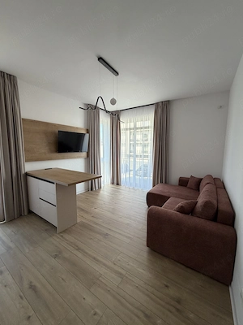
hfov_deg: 85.7
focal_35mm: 14
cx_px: 122
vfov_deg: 102.1
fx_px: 131
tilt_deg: -6.0
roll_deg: -0.3
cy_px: 162
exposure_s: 1/121
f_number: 2.2
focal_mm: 2.22
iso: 200
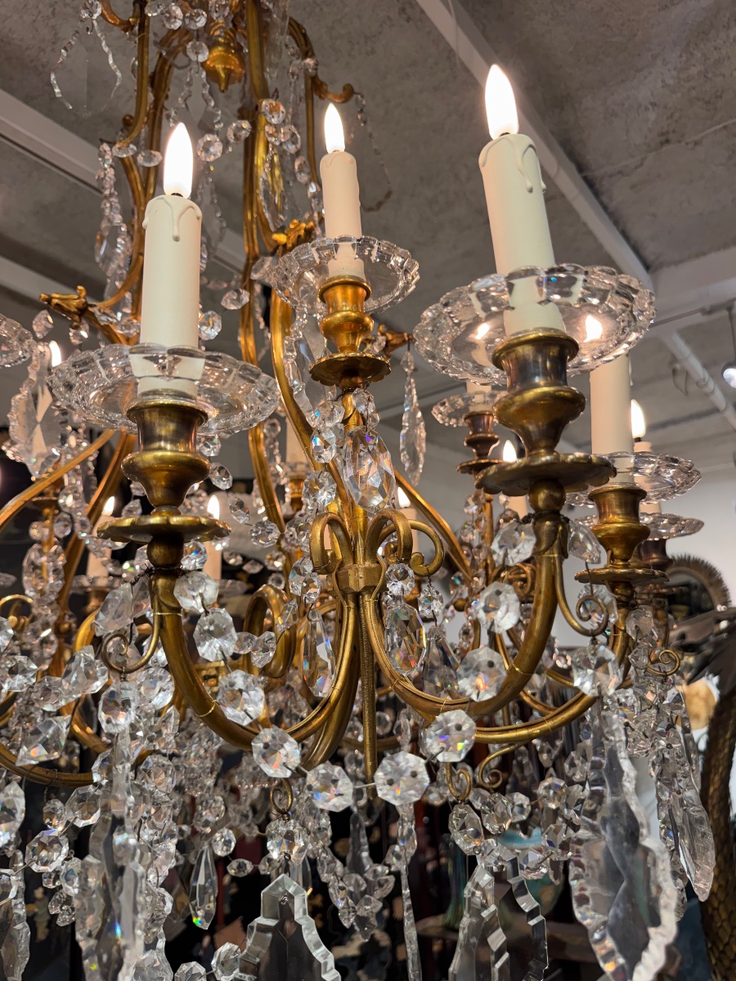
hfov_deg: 56.8
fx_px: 680
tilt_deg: +15.3
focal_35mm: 24
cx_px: 368
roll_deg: +2.4
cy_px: 490
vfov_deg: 71.6
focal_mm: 6.76
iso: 80
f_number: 1.78
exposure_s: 1/100
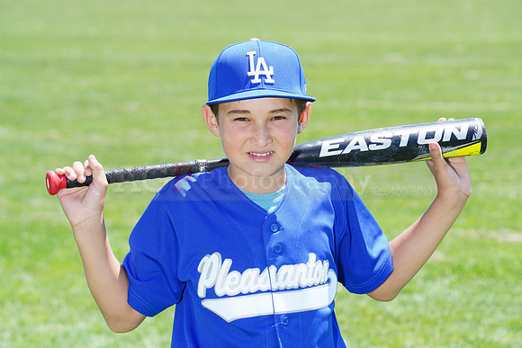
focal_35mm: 181
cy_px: 174
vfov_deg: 7.6
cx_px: 261
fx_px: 2625
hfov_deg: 11.4
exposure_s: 1/200
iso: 200
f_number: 9
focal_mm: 181
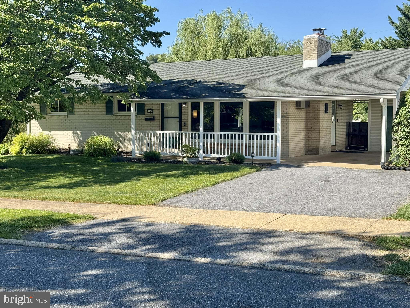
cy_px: 154
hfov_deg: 39.7
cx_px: 205
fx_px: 569
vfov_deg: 30.3
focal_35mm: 48
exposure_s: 1/2959
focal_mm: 6.76
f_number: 1.78
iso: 64
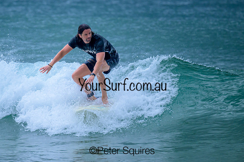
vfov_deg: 1.8
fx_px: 5203
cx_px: 77
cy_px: 67
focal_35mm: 767
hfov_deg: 2.7
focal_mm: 560
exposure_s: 1/2000
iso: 1100
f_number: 8
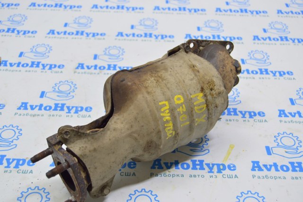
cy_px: 101
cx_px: 152
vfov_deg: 28.0
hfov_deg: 41.2
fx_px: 403
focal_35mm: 48
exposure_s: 1/20
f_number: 5.6
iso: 400
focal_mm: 32
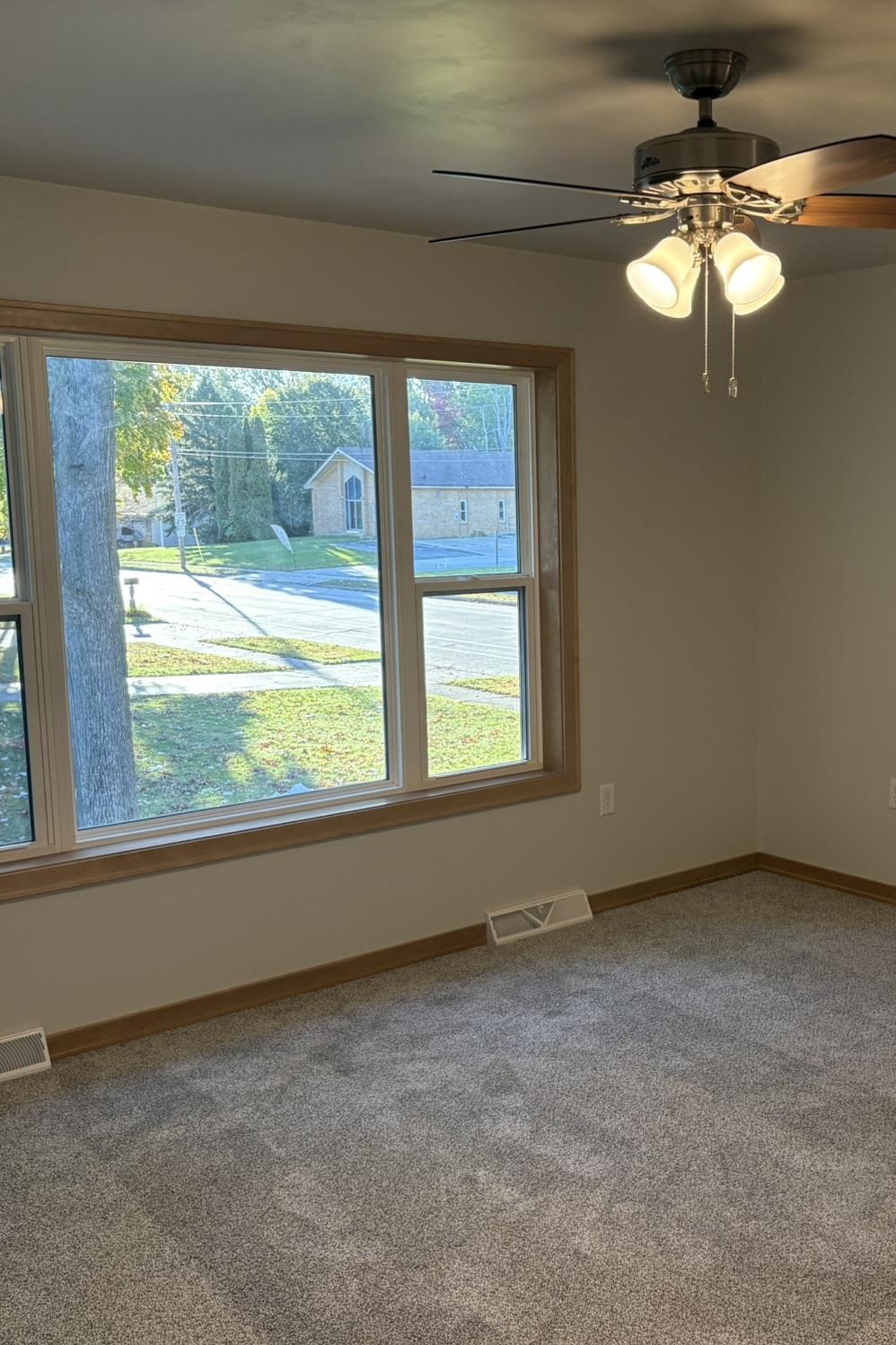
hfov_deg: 35.5
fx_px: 1381
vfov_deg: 51.9
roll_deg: +0.8
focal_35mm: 37
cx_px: 618
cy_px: 686
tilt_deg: -8.0
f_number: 1.6
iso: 125
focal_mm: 5.96
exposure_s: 1/133
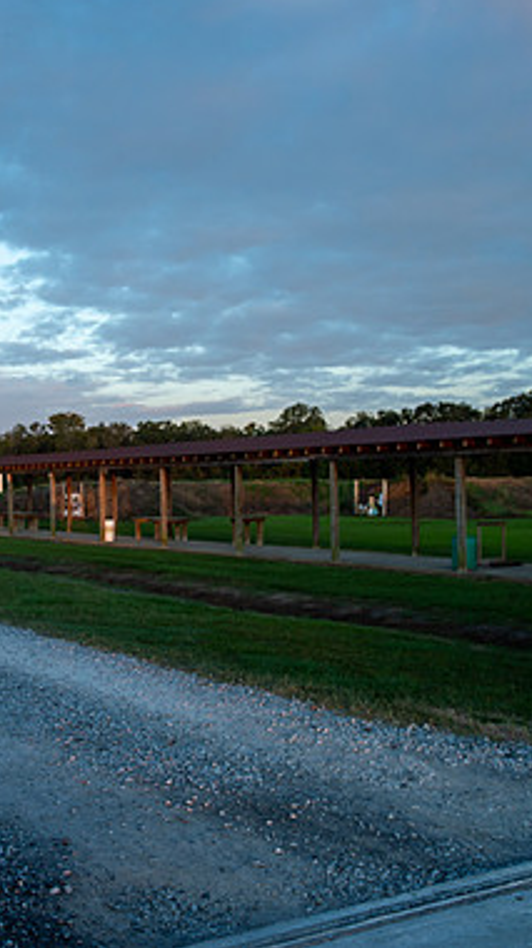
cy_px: 469
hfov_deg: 28.3
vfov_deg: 50.5
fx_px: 1006
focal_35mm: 40
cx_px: 37
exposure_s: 1/125
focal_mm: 25
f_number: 4.5
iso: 200
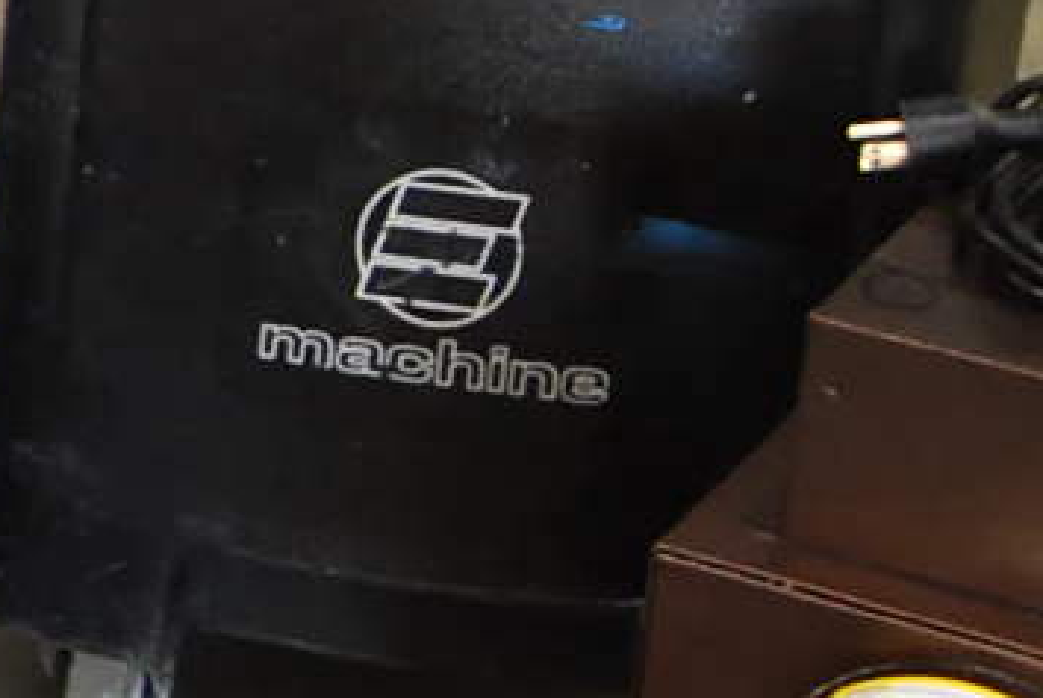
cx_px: -1146
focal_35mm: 213
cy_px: 135
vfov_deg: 6.5
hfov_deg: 9.0
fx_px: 6179
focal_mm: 26
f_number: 4
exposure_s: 1/30
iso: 720
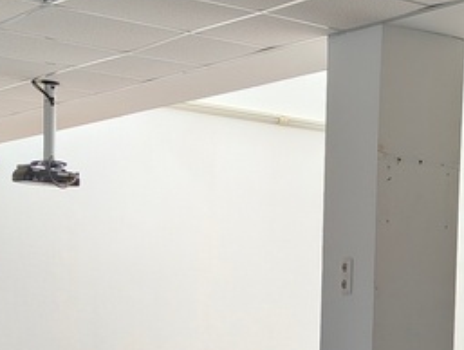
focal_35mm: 99
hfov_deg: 18.9
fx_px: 1330
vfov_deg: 14.7
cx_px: 527
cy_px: 377
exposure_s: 1/100
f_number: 1.88
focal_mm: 5.56
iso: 76
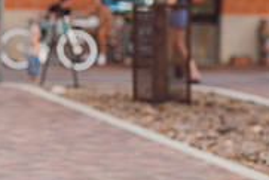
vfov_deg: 5.1
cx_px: -123
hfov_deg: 7.4
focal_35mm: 272
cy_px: 84
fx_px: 2034
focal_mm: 85
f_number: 2.8
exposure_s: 1/200
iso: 31
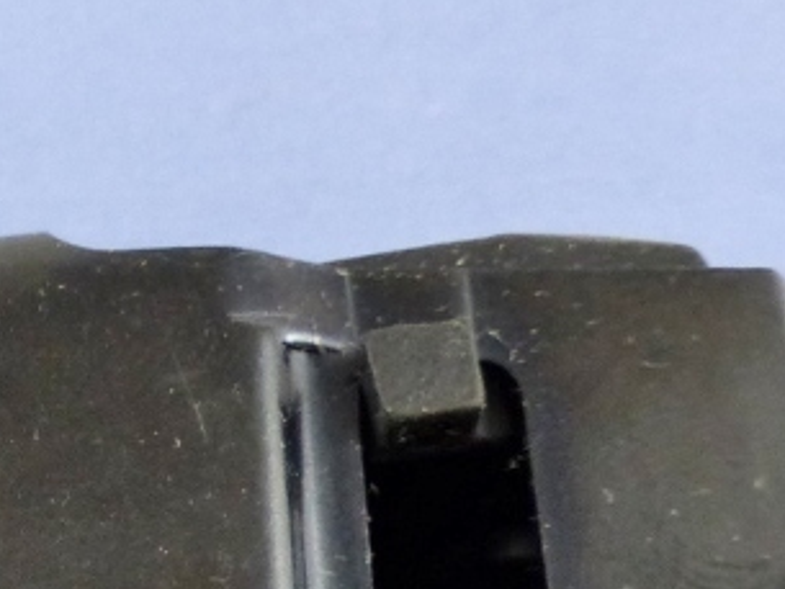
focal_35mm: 82
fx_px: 1860
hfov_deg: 22.5
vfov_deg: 17.0
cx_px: -80
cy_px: 743
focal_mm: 4.5
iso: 320
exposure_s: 1/60
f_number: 2.8
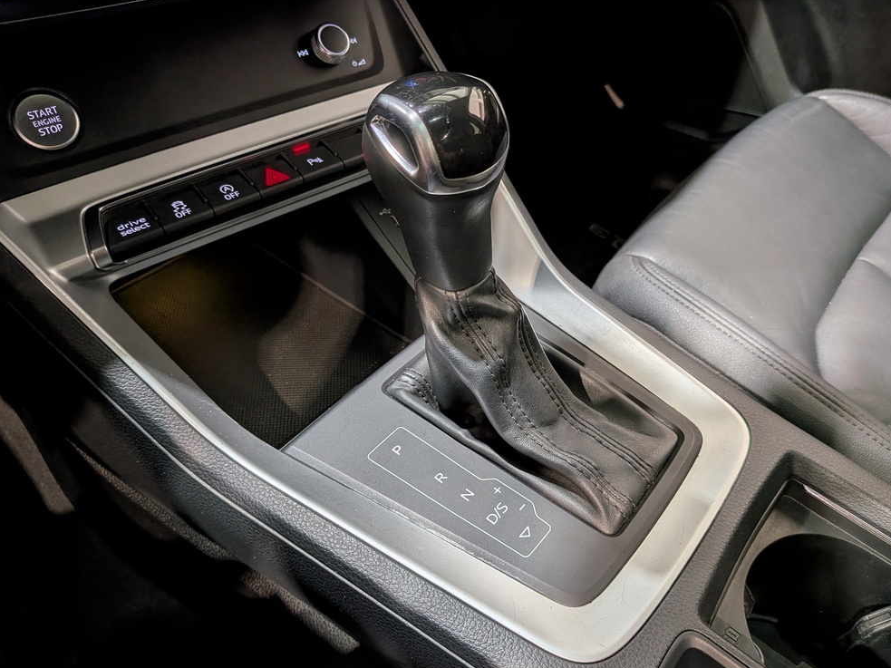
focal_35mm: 25
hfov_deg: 69.4
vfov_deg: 54.9
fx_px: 643
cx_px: 462
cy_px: 338
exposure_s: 1/120
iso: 33
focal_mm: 4.53
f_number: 1.7
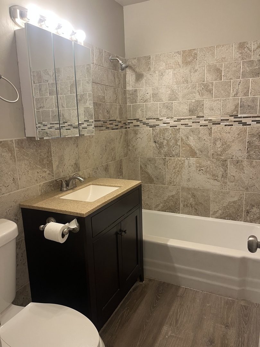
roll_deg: +1.1
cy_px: 174
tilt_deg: -10.3
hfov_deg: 53.1
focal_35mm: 26
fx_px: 260
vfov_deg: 67.3
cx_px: 130
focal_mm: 5.1
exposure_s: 1/60
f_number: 1.6
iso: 100
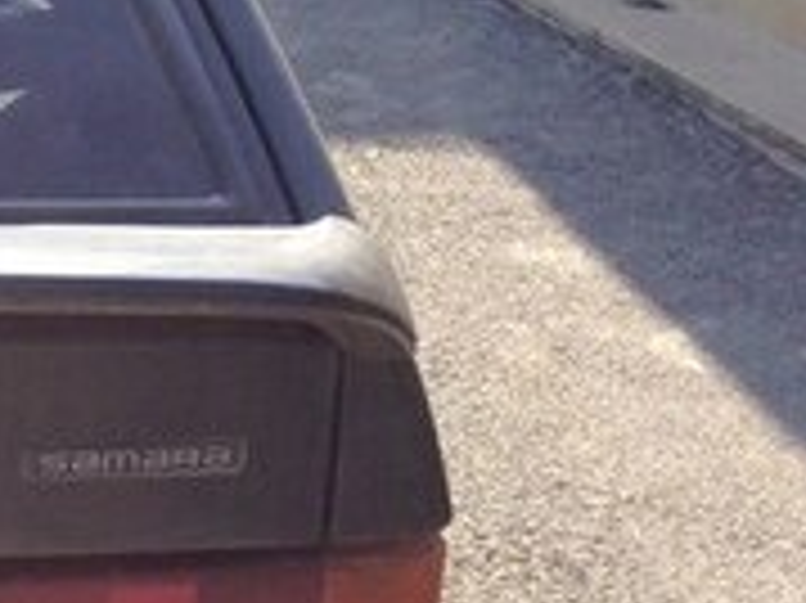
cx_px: -585
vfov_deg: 13.8
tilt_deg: -20.5
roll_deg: -0.8
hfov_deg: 16.0
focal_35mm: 107
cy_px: 385
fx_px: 2490
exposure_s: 1/805
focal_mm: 4.15
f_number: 2.2
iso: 32
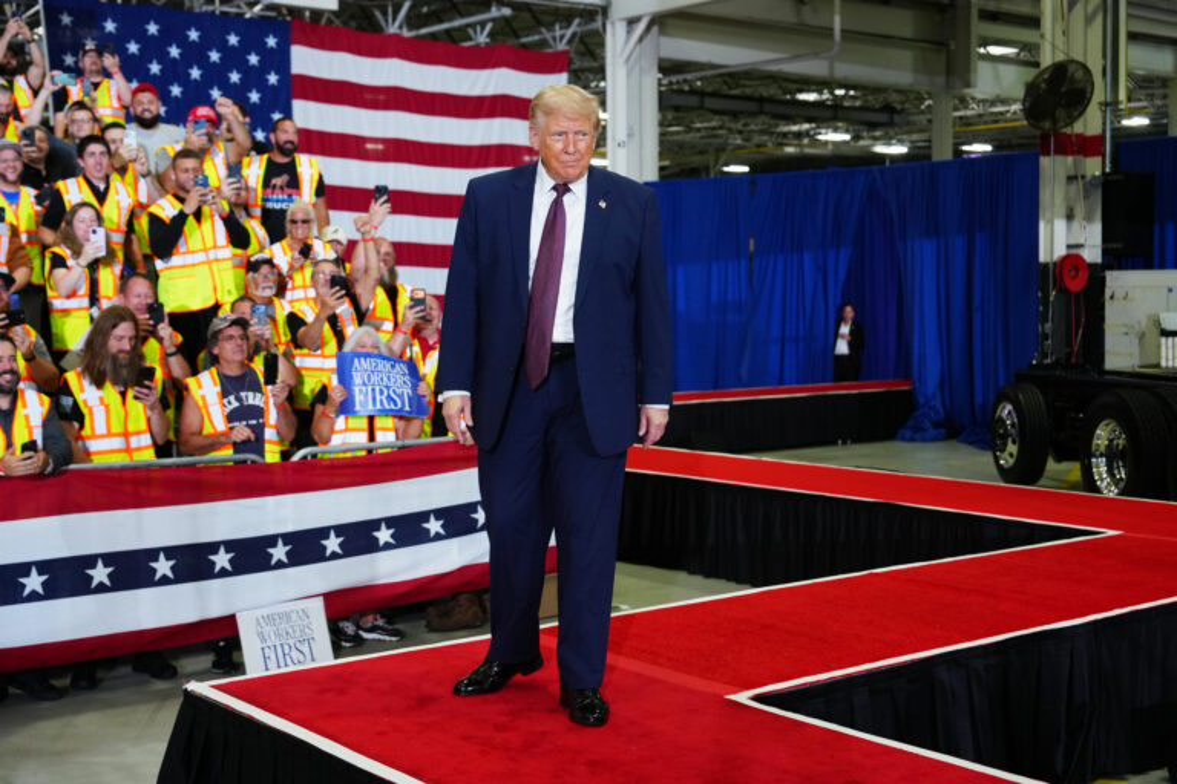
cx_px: 588
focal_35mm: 49
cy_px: 392
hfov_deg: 40.3
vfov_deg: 27.5
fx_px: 1602
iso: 2000
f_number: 4
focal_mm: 49
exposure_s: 1/500
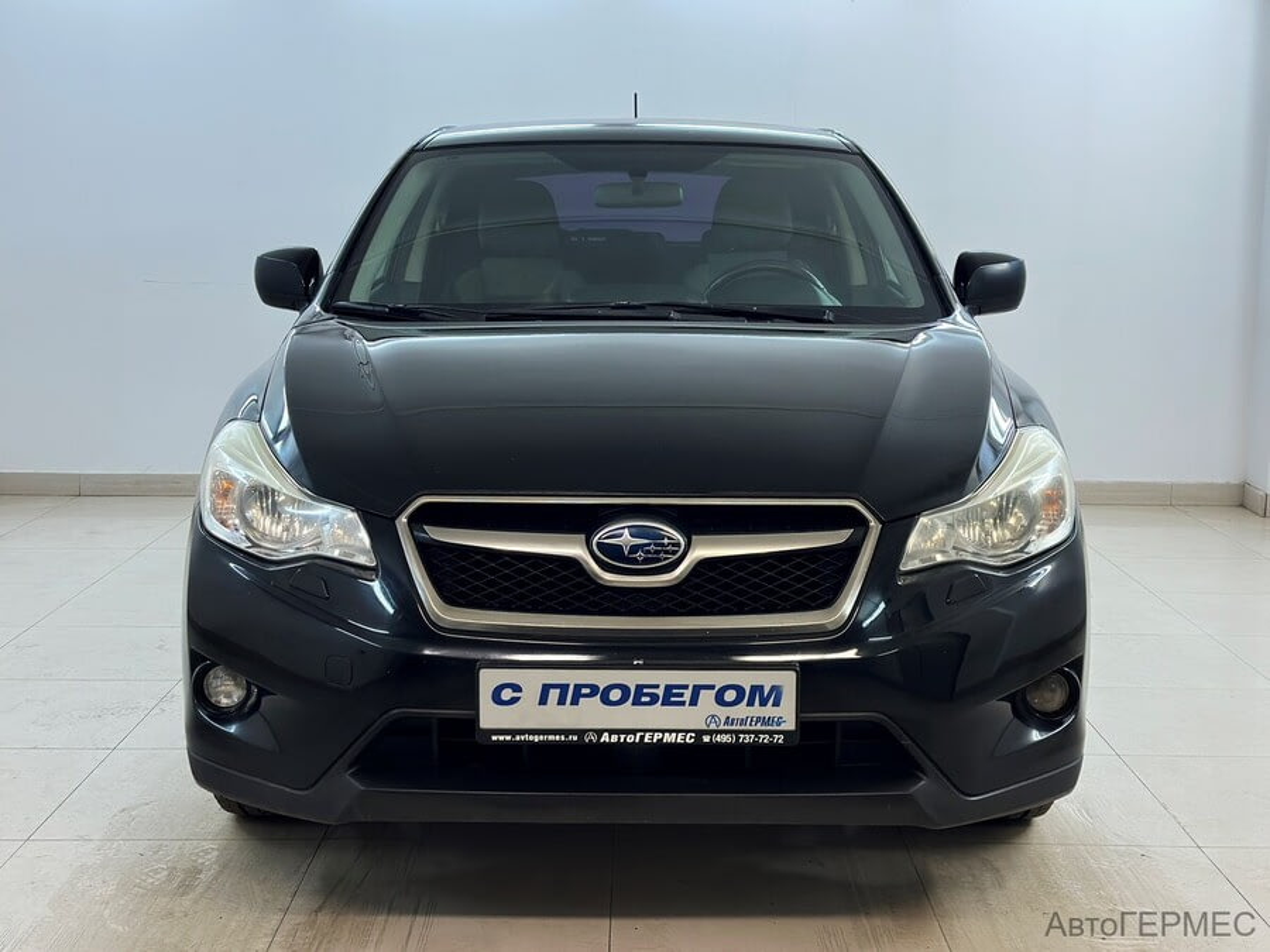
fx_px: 1761
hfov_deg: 39.7
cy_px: 476
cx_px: 635
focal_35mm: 48
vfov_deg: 30.3
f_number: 1.78
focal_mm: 6.86
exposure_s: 1/101
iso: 100
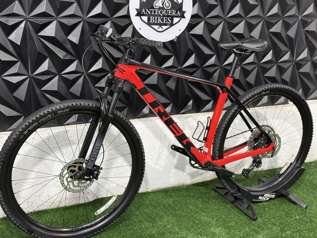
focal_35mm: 48
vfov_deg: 30.3
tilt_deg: -17.0
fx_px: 440
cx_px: 158
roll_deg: -2.6
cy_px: 119
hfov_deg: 39.7
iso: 200
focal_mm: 6.76
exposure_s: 1/60
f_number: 1.78
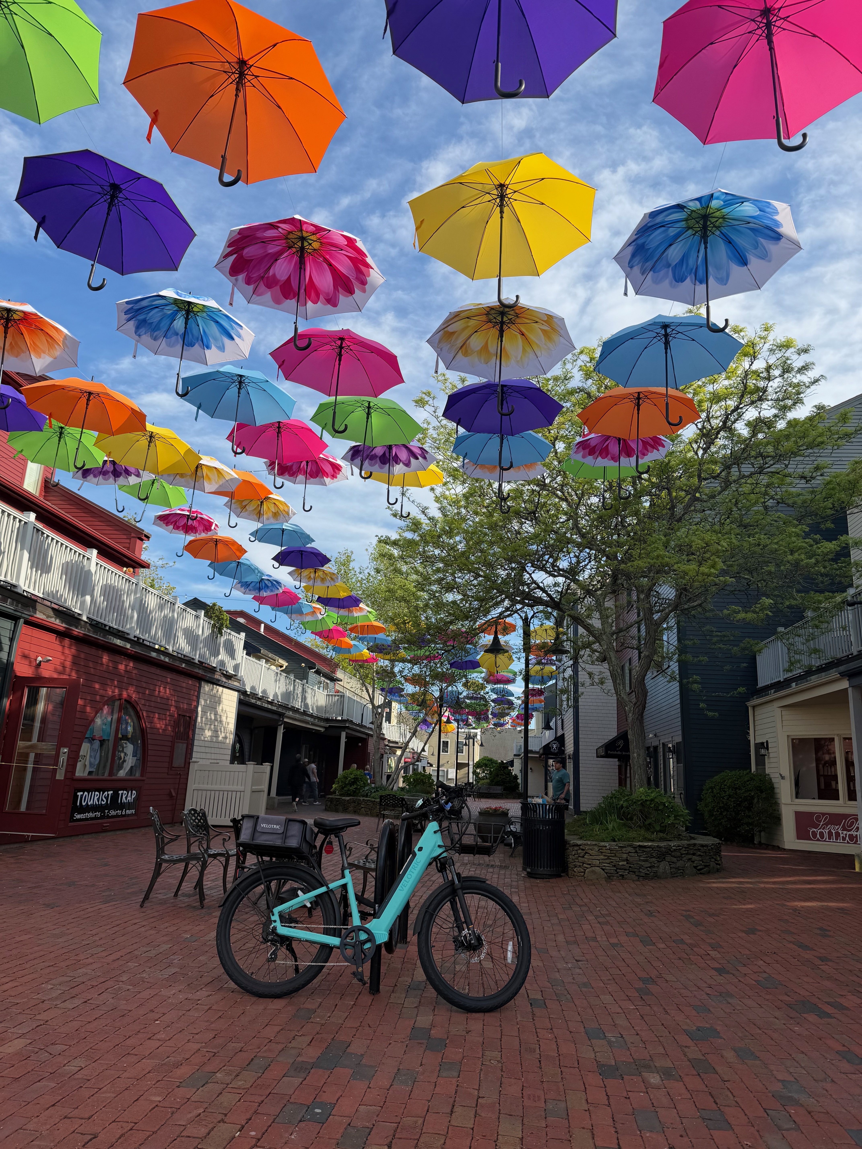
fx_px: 797
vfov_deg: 71.6
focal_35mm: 24
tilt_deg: +14.4
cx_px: 431
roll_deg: -2.1
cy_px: 574
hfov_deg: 56.8
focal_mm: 6.76
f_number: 1.78
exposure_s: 1/2299
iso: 80
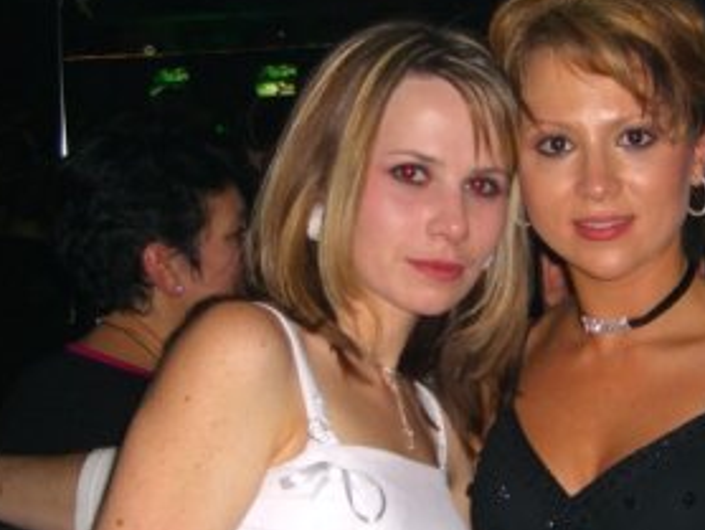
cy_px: 370
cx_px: 459
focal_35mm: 82
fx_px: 1671
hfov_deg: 23.7
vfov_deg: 17.9
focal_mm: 7.9
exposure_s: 1/60
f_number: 2.8
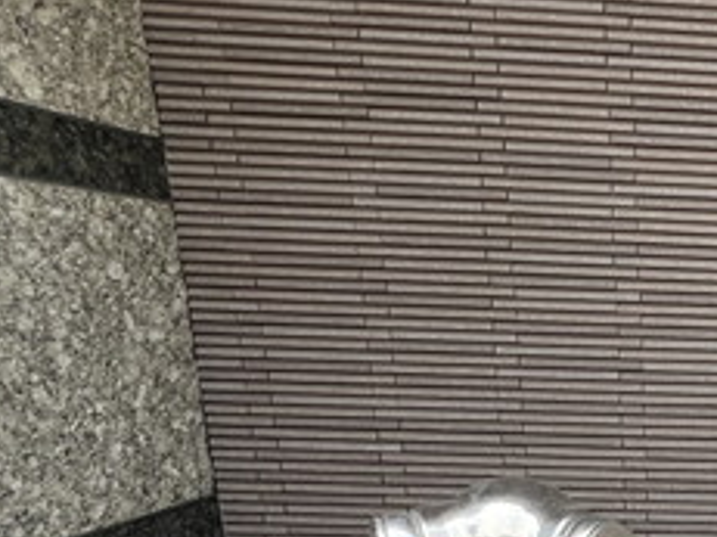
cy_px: 596
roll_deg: -1.9
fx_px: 932
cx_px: 903
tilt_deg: -16.5
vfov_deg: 29.0
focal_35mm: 45
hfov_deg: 32.8
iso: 32
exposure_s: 1/301
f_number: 1.8
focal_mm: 1.57
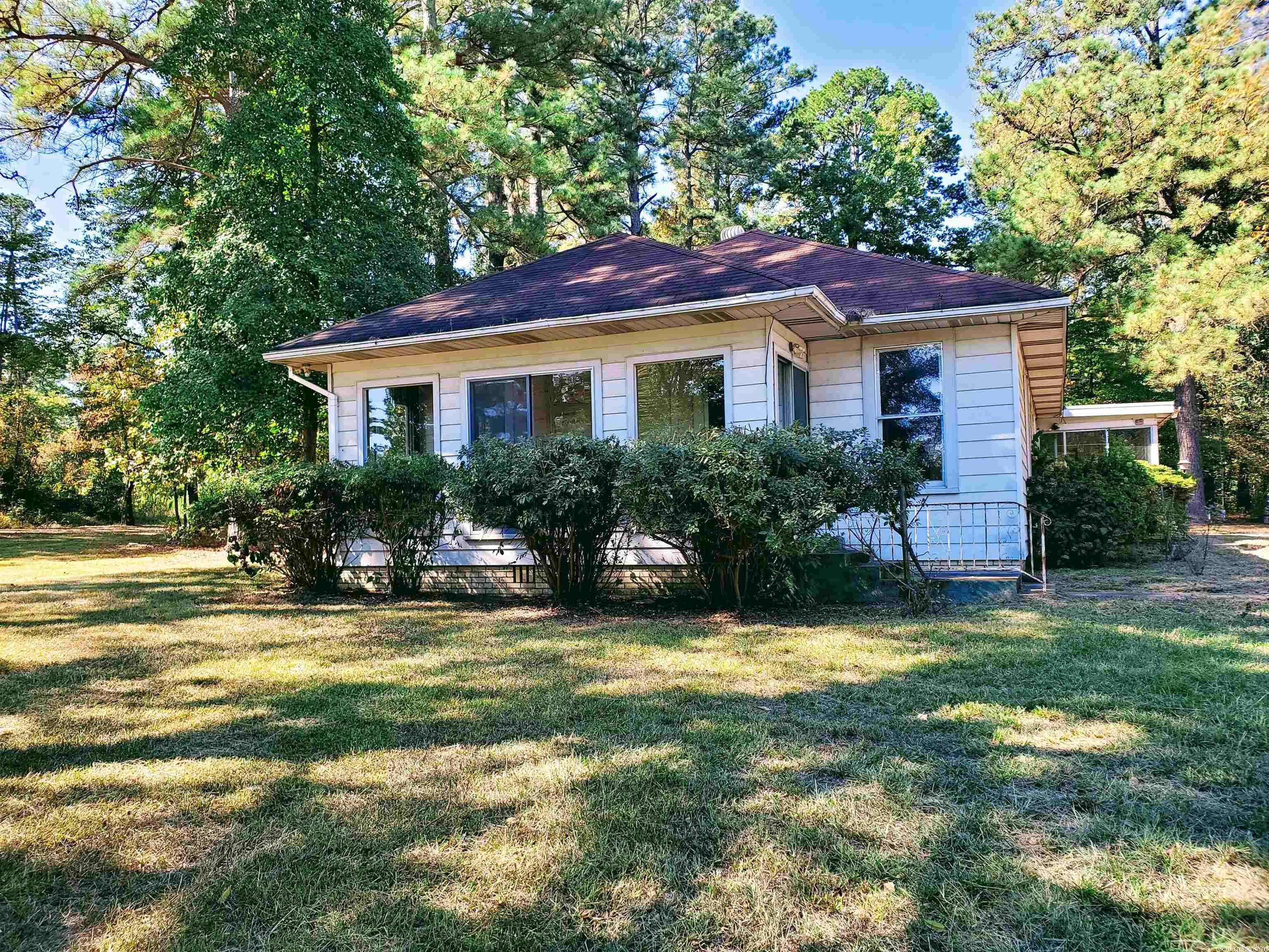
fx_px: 953
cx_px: 634
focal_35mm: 26
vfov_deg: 53.1
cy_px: 476
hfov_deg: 67.3
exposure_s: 1/285
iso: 50
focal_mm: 4.3
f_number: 2.4
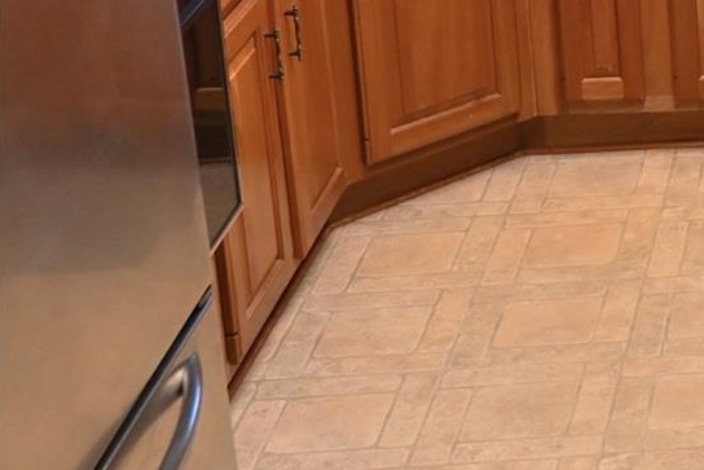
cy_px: -153
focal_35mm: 113
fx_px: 2210
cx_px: 1321
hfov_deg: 15.3
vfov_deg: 11.8
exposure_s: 1/125
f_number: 4.5
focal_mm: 30
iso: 900
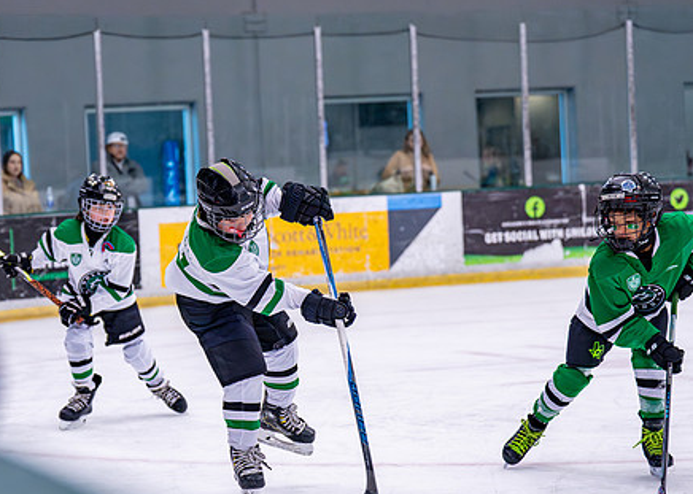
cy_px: 298
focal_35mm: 111
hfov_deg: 18.0
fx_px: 2184
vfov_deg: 12.9
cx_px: 226
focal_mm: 70
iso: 2500
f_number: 2.8
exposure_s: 1/1250
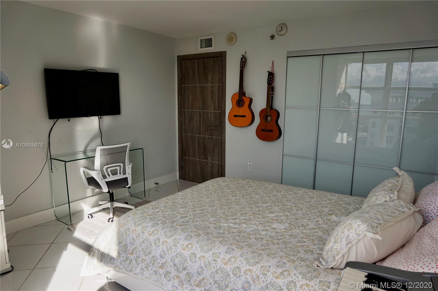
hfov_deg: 73.8
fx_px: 292
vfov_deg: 53.1
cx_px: 219
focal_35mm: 24
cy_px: 146
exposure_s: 1/200
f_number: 4.5
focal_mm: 16
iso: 100
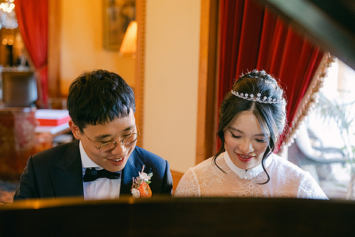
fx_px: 493
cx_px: 178
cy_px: 118
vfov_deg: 27.0
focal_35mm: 50
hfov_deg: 39.6
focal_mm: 50
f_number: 2.8
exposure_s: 1/125
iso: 3200
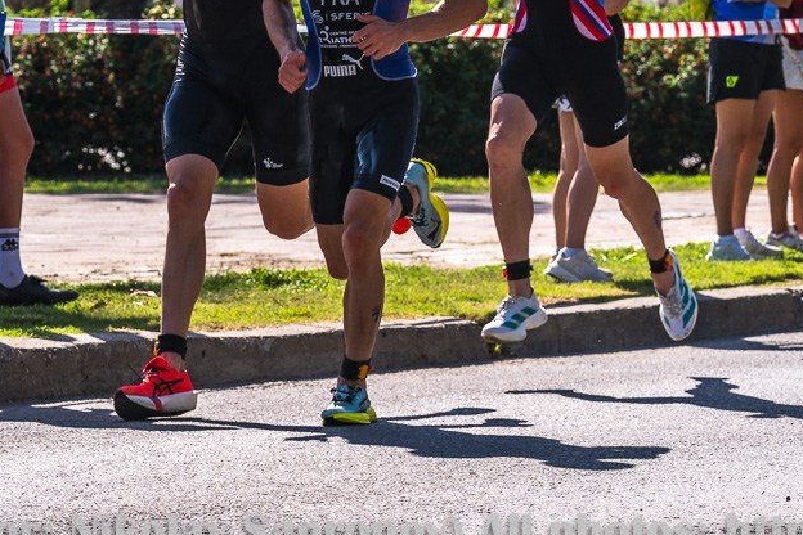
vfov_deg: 5.8
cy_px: 20
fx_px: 5264
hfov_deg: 8.7
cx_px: 358
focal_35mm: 236
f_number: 8
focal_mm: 115
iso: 250
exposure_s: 1/1000
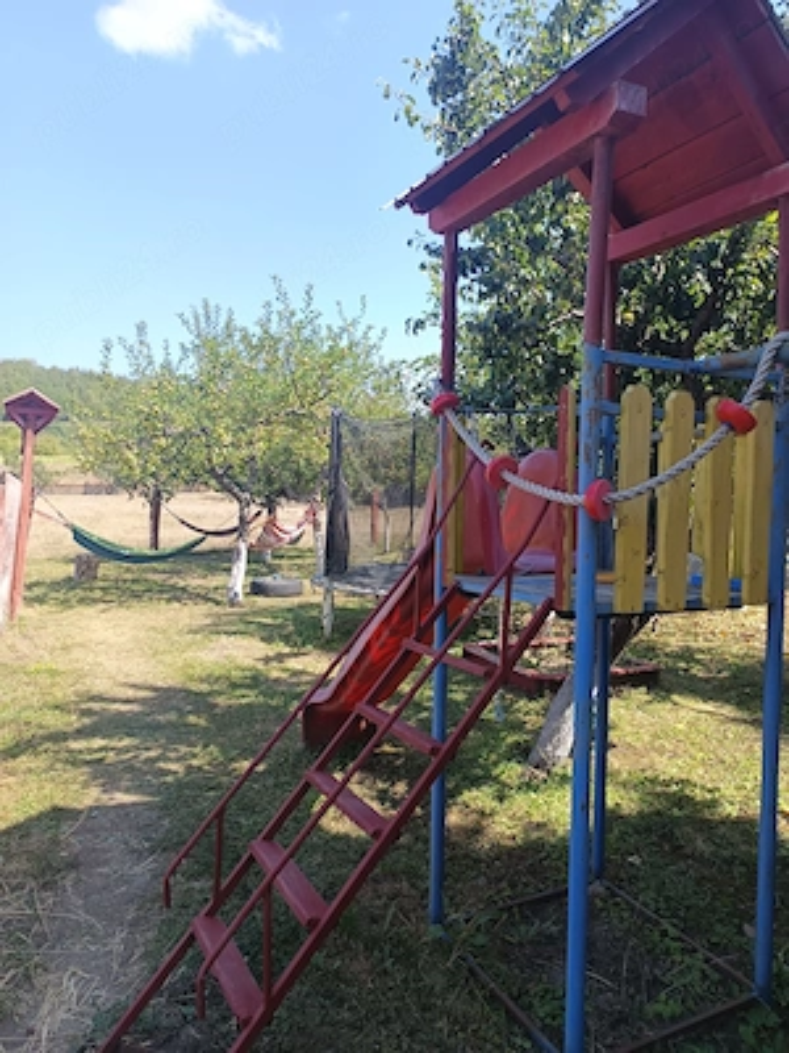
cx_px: 394
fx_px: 729
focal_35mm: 24
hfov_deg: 56.8
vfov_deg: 71.6
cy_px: 526
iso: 50
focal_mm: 5.31
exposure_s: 1/147
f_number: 1.7
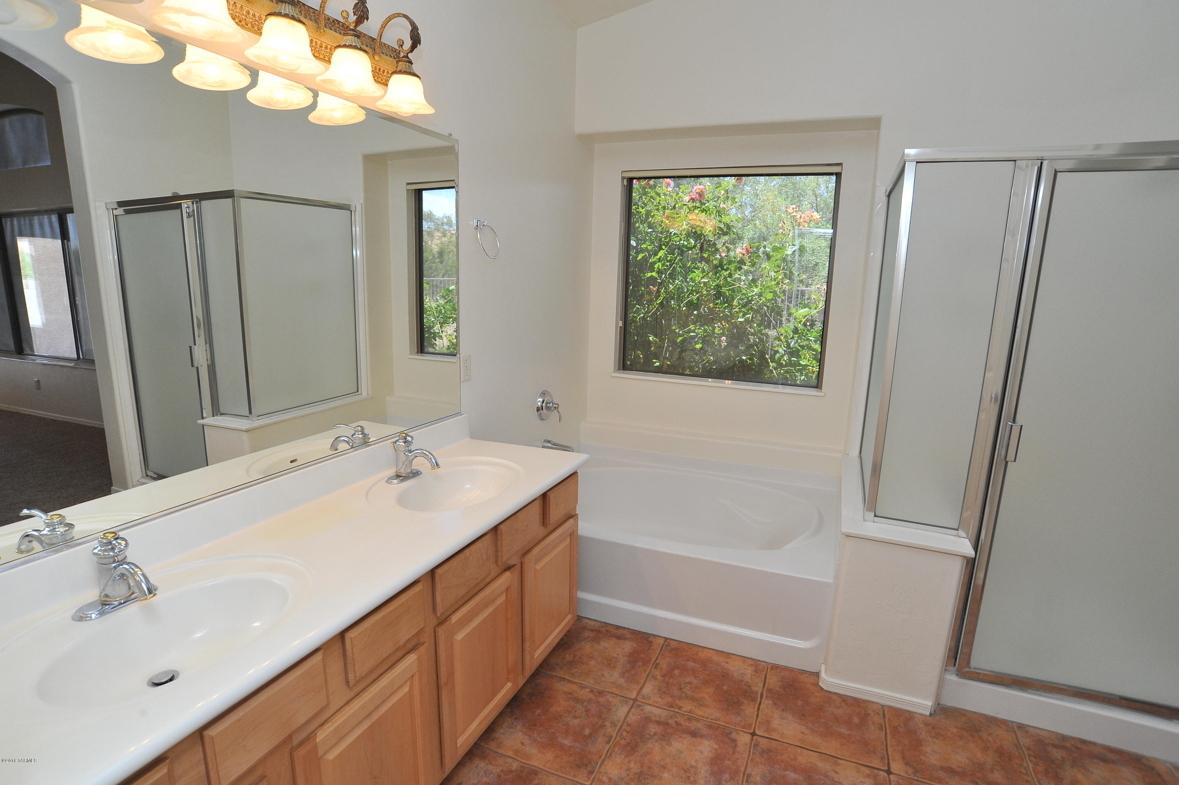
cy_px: 392
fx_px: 589
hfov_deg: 90.0
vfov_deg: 67.3
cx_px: 590
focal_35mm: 18
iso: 1000
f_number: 9
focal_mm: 18
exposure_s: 1/60
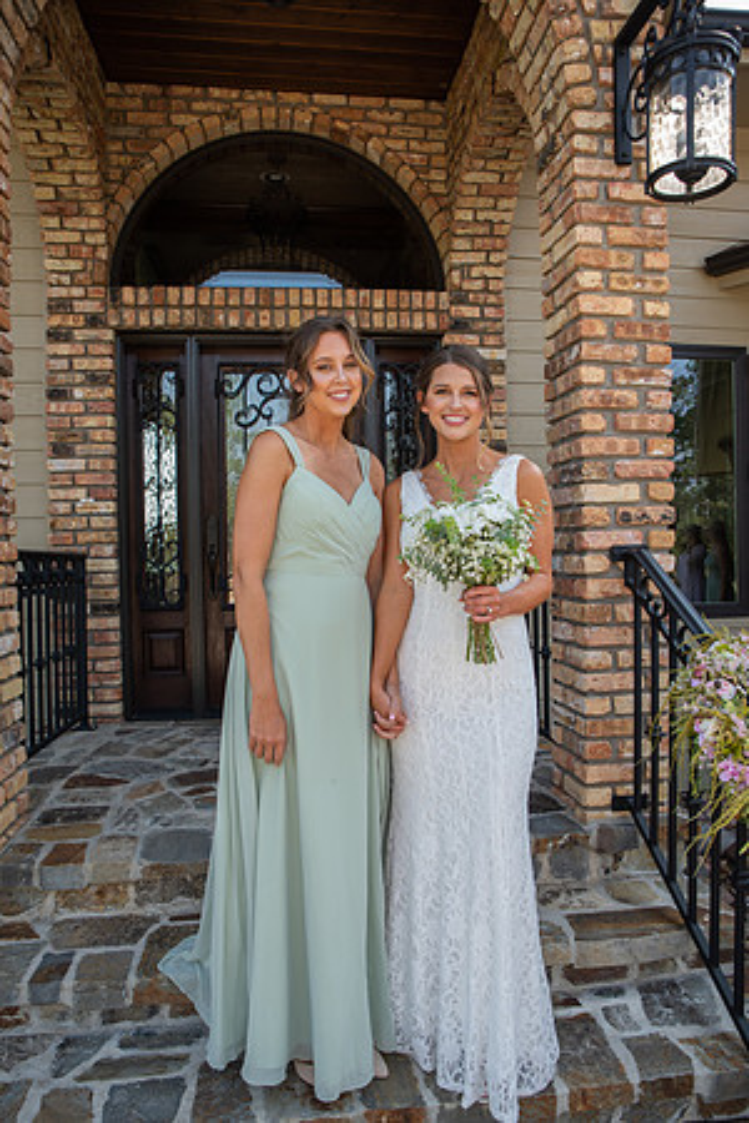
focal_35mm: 24
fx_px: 749
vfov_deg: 73.7
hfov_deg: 53.1
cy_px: 562
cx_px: 374
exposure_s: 1/160
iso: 125
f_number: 4.5
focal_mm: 24
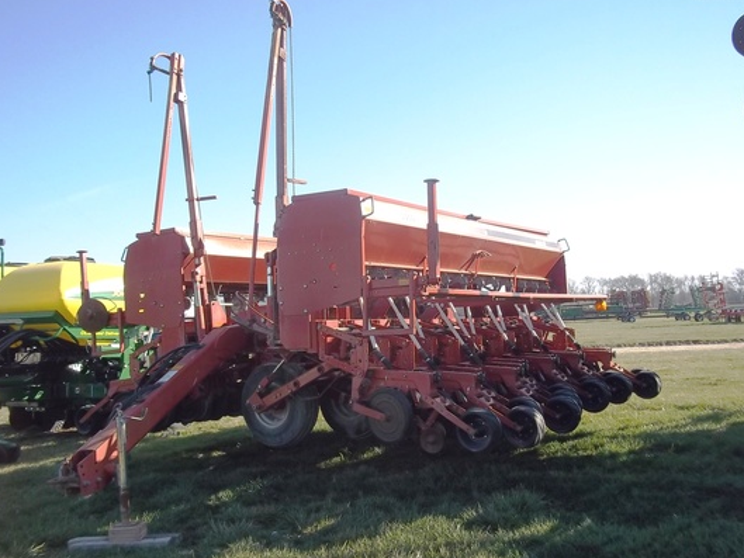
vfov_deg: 38.7
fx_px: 795
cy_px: 277
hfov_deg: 50.1
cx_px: 366
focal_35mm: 37
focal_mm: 6.5
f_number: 8
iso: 80
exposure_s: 1/125
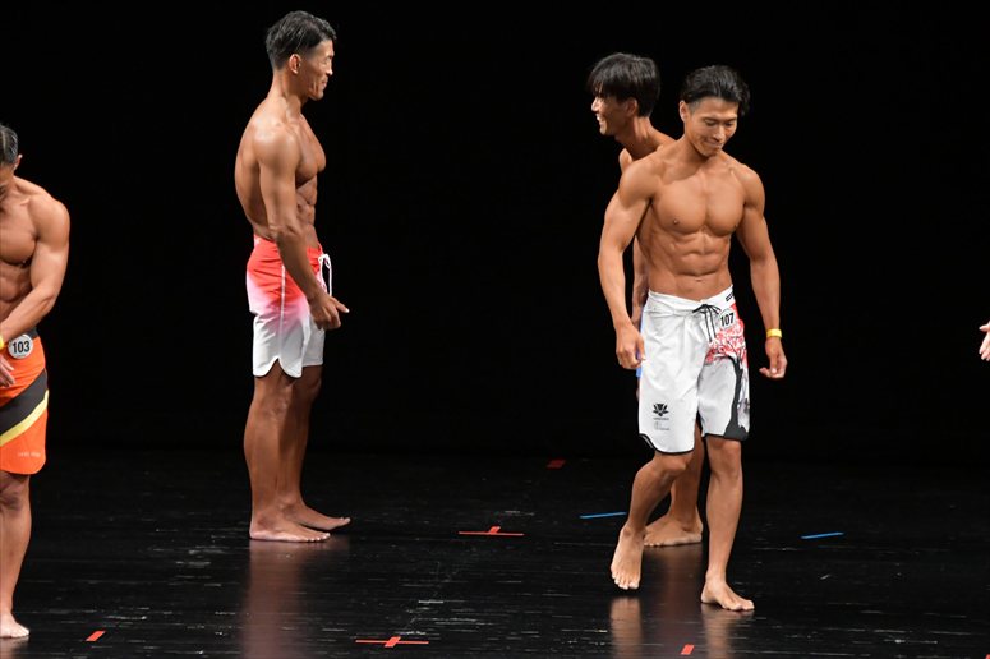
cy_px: 330
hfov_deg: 7.2
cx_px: 495
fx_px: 7834
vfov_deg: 4.8
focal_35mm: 285
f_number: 5.6
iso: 3200
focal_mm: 190
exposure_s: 1/400
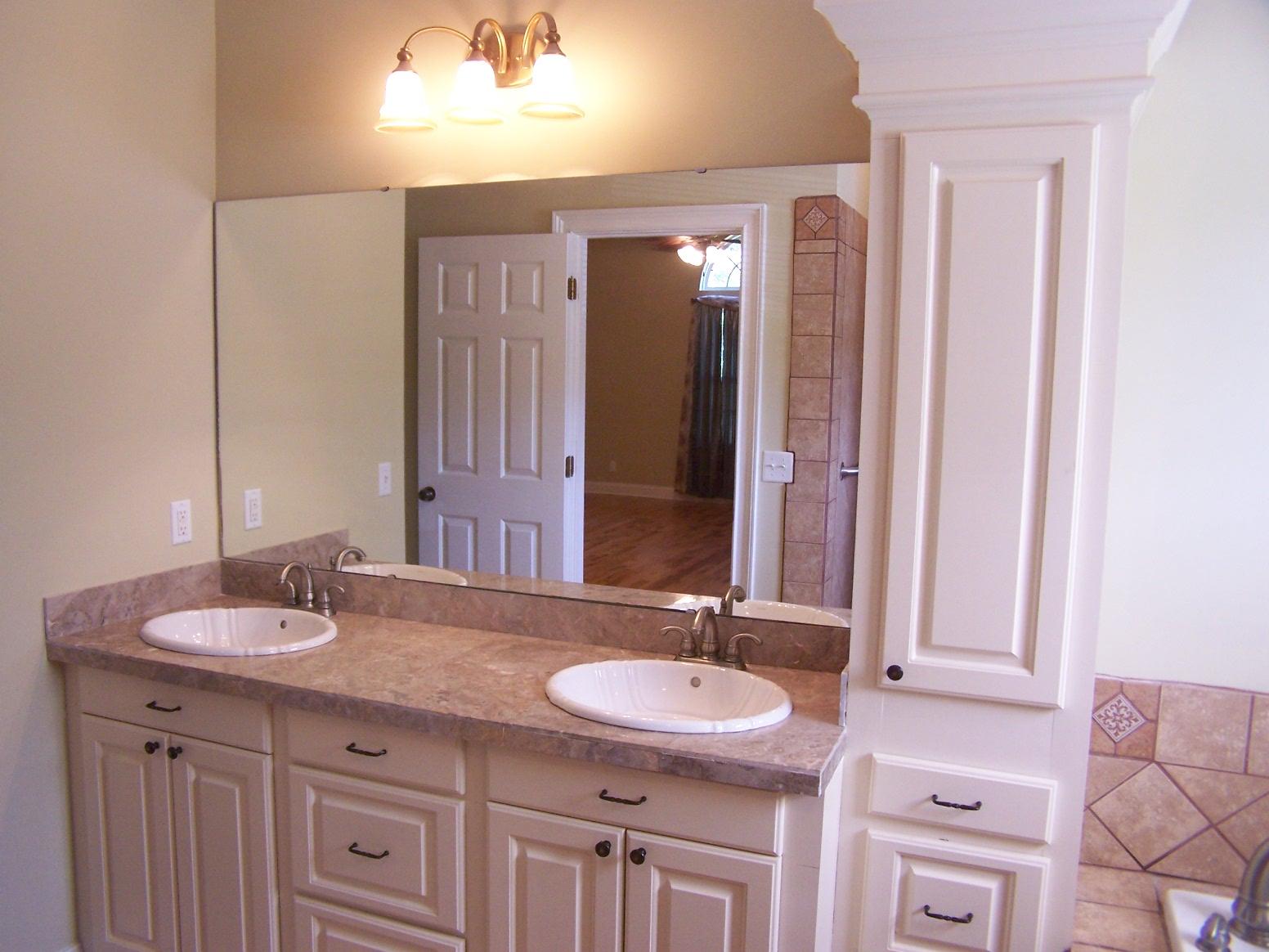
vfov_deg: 37.7
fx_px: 1393
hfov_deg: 49.0
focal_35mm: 38
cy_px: 476
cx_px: 634
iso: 140
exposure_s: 1/20
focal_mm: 6.3
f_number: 2.8
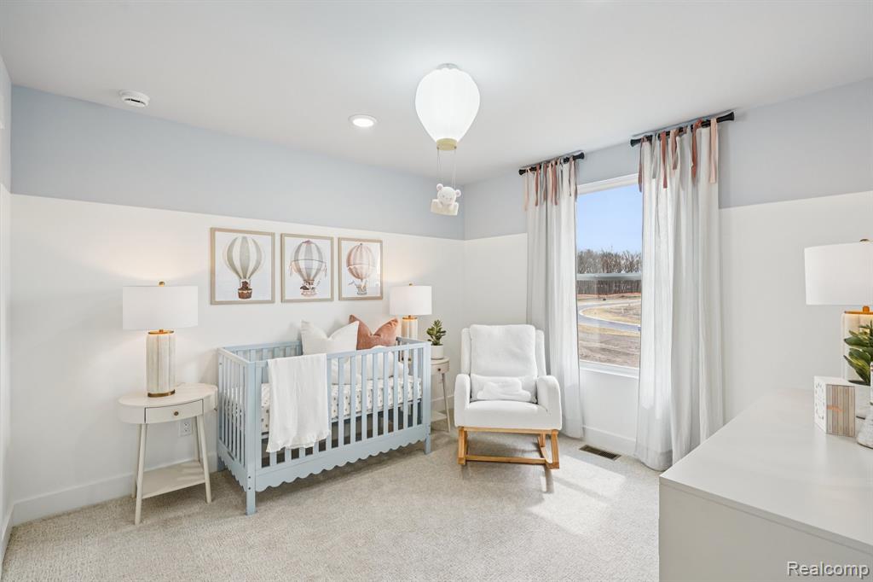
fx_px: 388
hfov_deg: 96.8
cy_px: 291
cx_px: 436
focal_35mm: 16
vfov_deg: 73.7
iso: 400
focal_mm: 16
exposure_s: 1/80
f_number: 8
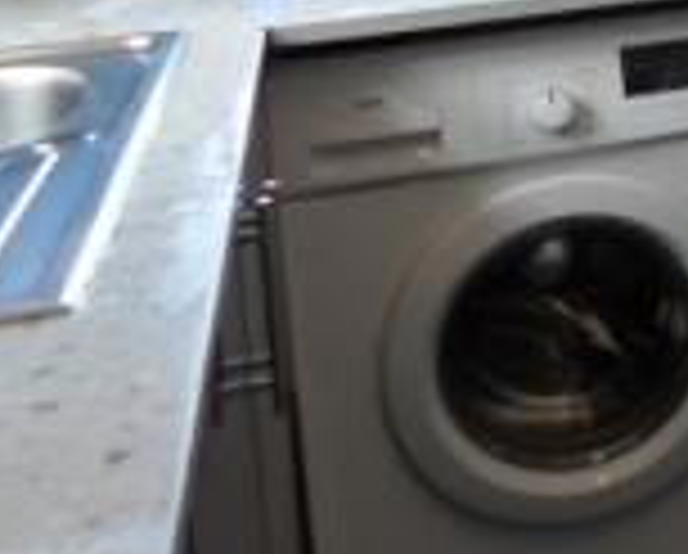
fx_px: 1816
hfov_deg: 17.3
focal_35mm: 89
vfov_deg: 16.4
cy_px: -173
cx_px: 1261
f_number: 3.1
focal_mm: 4.3
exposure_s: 1/30
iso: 80
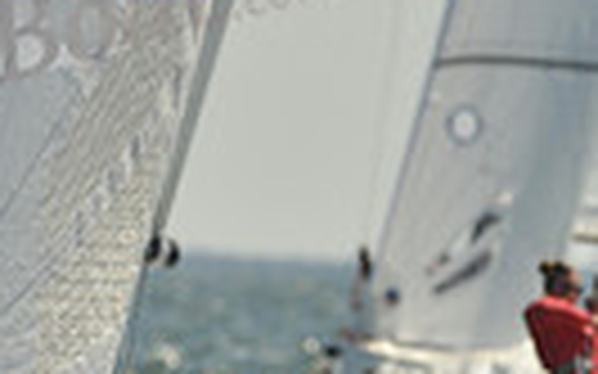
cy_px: 340
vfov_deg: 1.0
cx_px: -522
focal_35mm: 1331
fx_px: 21683
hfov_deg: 1.6
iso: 280
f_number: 7.1
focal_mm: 300
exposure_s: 1/1250
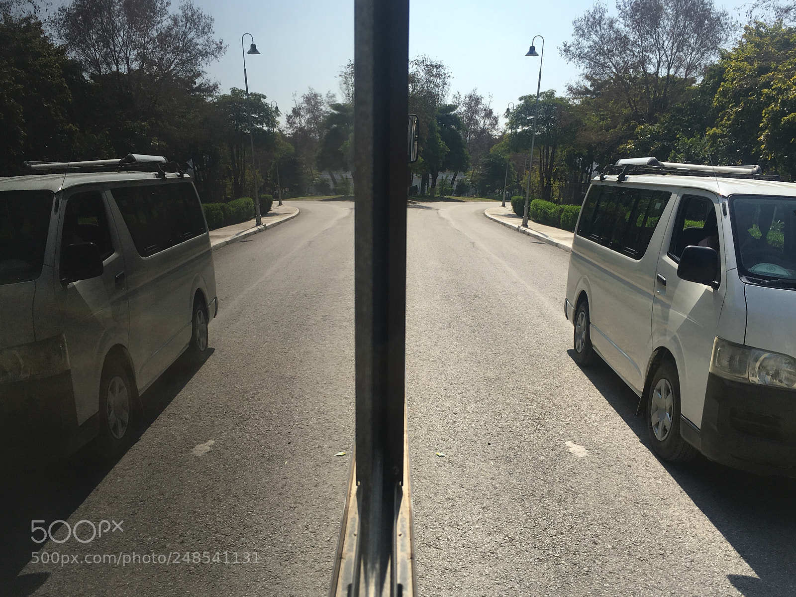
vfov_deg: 48.2
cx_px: 398
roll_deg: -0.4
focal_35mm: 29
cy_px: 298
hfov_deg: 61.7
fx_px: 667
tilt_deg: -10.3
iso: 25
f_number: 2.2
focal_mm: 4.15
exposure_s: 1/1876
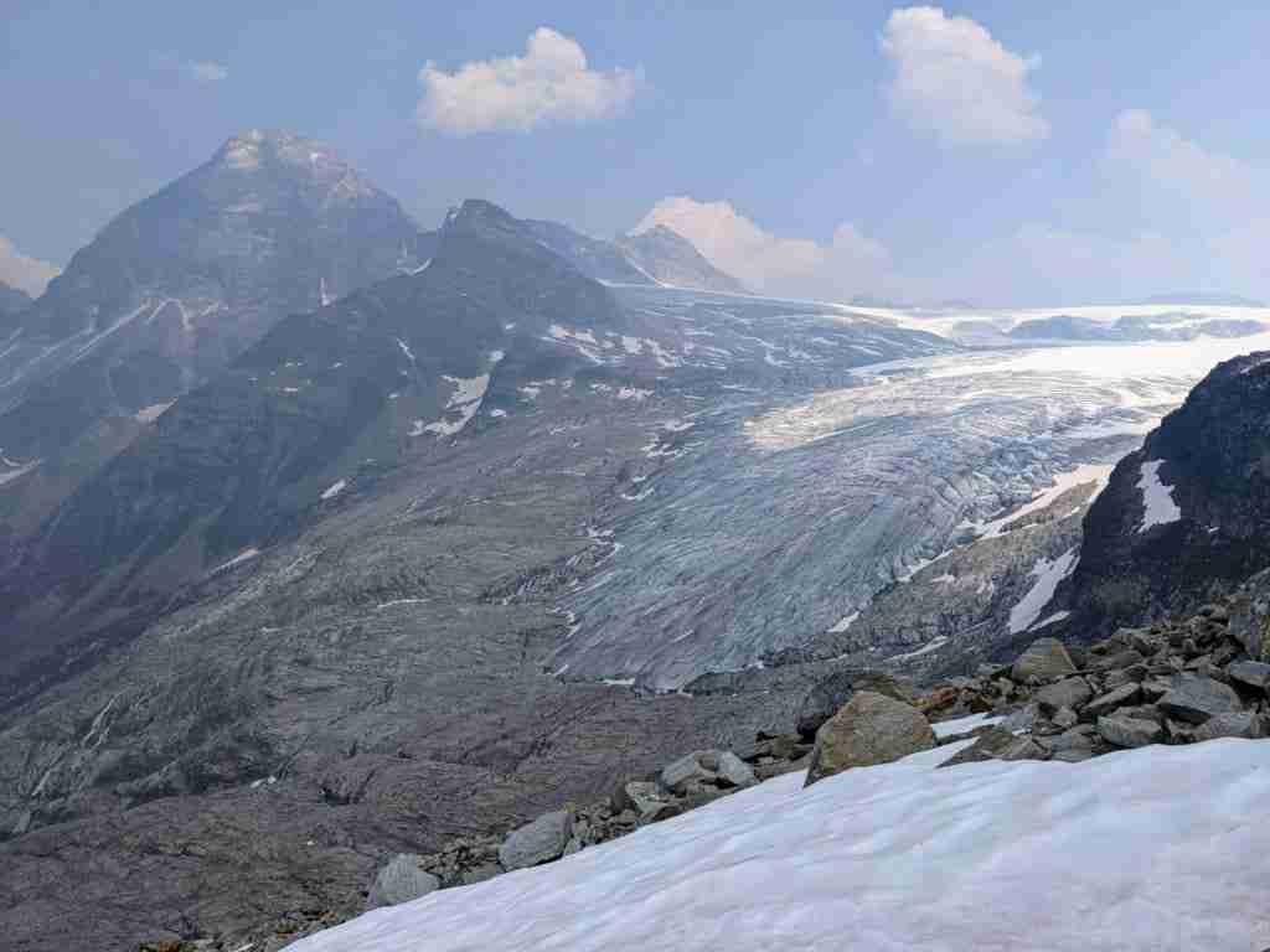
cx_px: 635
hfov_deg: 65.3
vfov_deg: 51.4
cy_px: 476
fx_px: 991
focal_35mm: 27
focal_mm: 4.38
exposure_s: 1/4673
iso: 57
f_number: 1.73
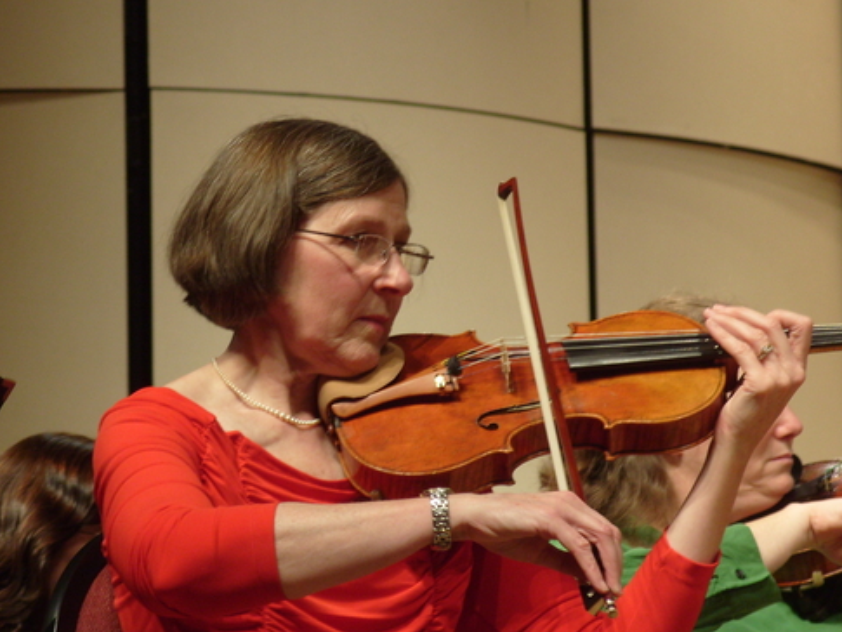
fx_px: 5620
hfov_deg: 8.6
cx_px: 358
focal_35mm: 231
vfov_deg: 6.4
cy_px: 274
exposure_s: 1/20
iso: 160
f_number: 4.5
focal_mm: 39
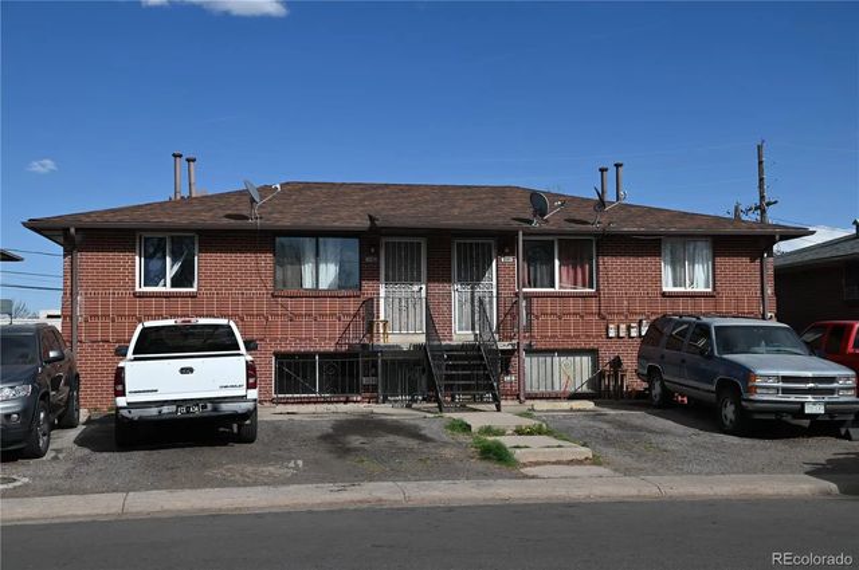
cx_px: 430
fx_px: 1049
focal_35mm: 44
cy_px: 285
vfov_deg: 30.4
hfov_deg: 44.5
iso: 100
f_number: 8
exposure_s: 1/500
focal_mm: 44
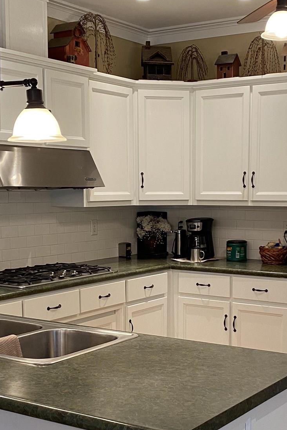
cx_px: 176
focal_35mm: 57
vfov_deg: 34.8
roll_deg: -1.0
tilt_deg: -7.6
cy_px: 272
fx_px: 681
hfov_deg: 23.7
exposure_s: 1/60
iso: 80
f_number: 1.8
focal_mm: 4.25
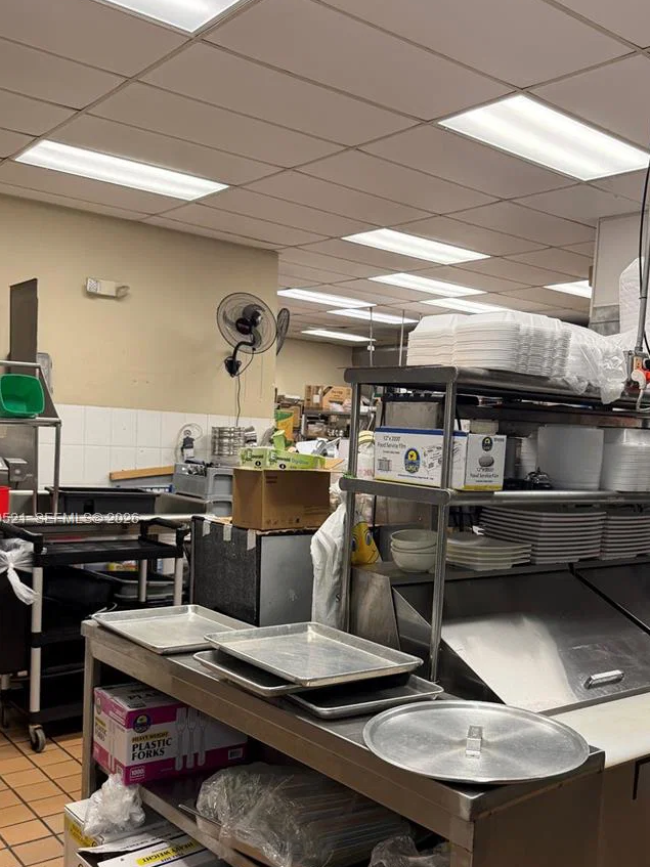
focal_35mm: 34
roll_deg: -3.3
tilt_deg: -3.9
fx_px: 851
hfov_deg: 41.4
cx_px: 410
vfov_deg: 53.6
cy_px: 520
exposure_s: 1/120
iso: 200
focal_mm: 6.76
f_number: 1.78
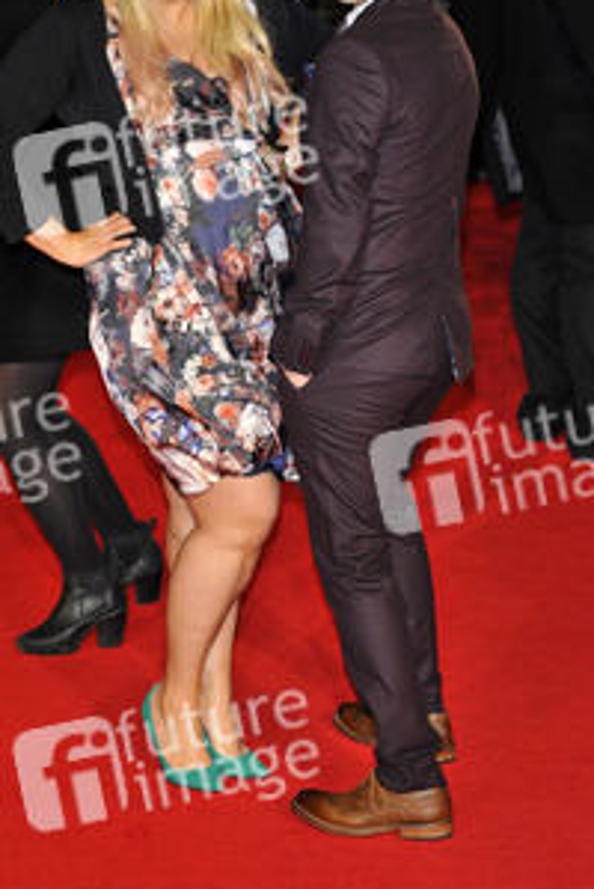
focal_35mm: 123
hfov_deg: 11.2
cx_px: 254
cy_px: 315
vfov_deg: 16.6
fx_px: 3037
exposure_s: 1/250
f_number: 4
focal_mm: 92
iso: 1000
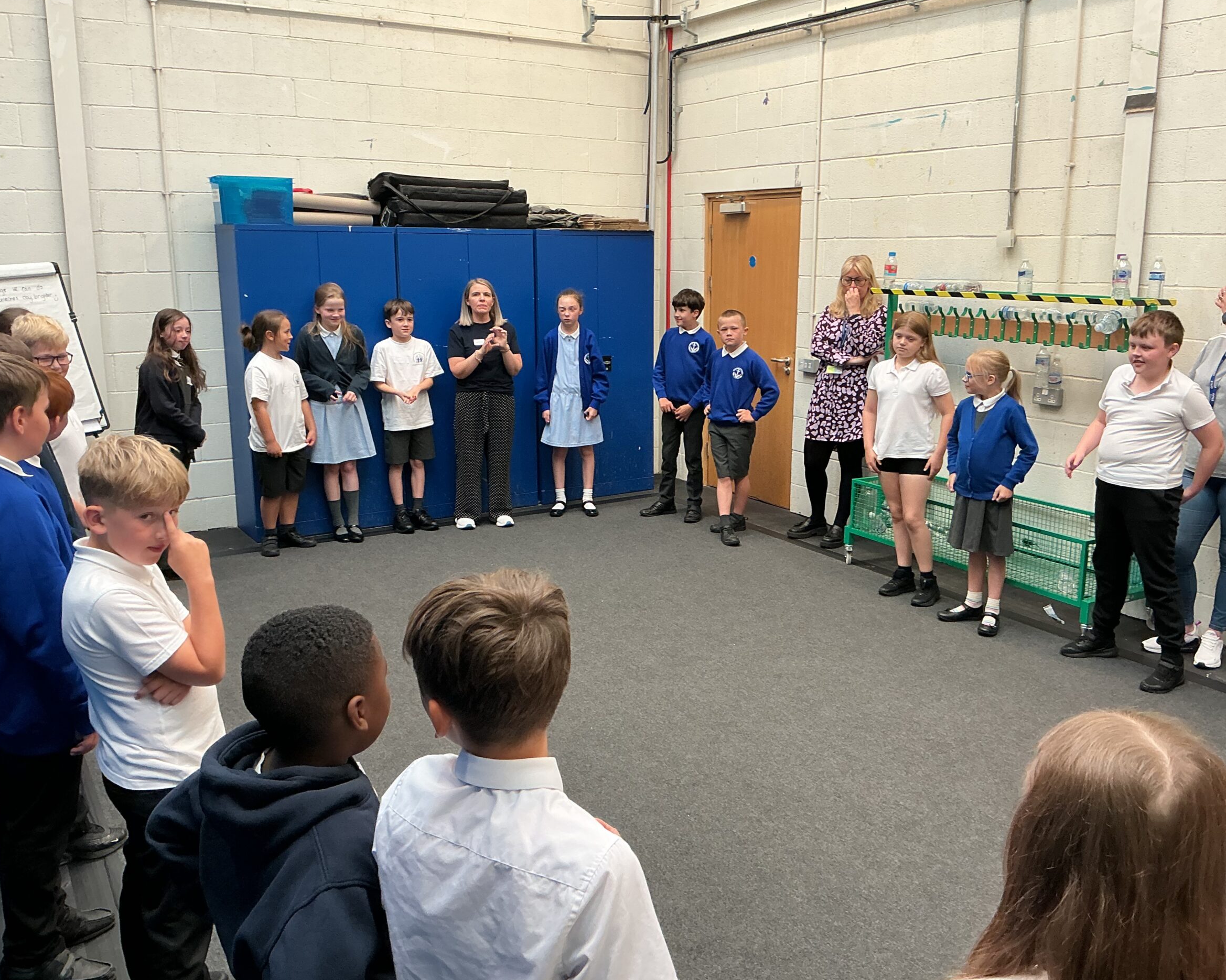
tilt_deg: -12.7
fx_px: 1125
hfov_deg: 57.1
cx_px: 647
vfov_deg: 47.1
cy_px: 487
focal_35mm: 31
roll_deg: -0.2
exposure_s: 1/60
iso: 64
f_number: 1.8
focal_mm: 3
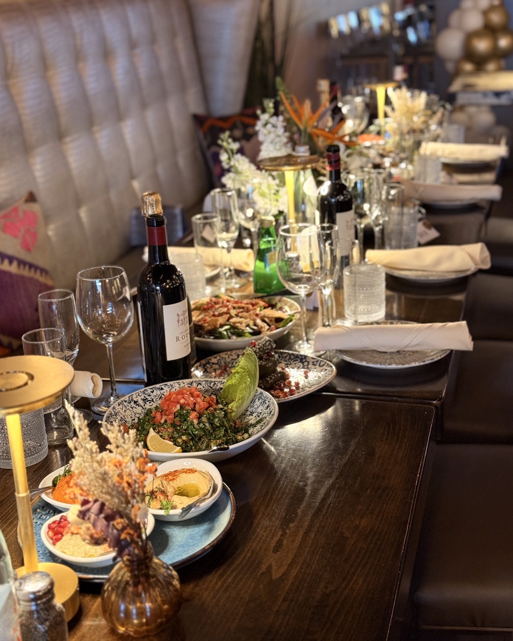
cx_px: 255
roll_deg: +3.2
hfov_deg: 29.7
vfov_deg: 36.6
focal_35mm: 51
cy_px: 304
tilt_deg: -18.3
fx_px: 968
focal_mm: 6.76
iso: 320
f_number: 1.78
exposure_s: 1/40
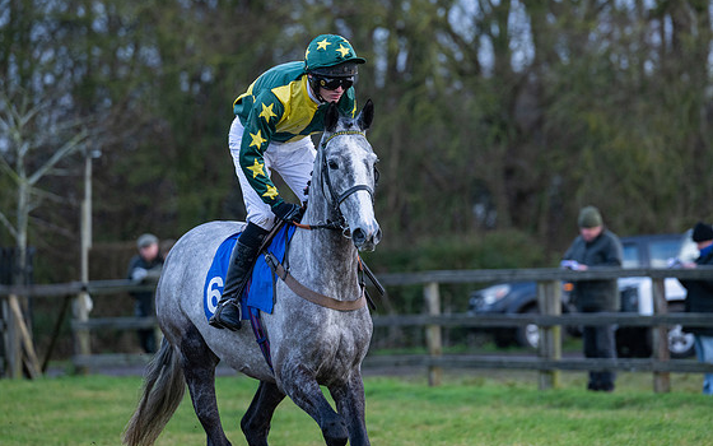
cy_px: 198
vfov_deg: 5.3
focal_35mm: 246
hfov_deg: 8.5
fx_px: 4780
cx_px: 368
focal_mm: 200
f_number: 4
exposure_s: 1/500
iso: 800
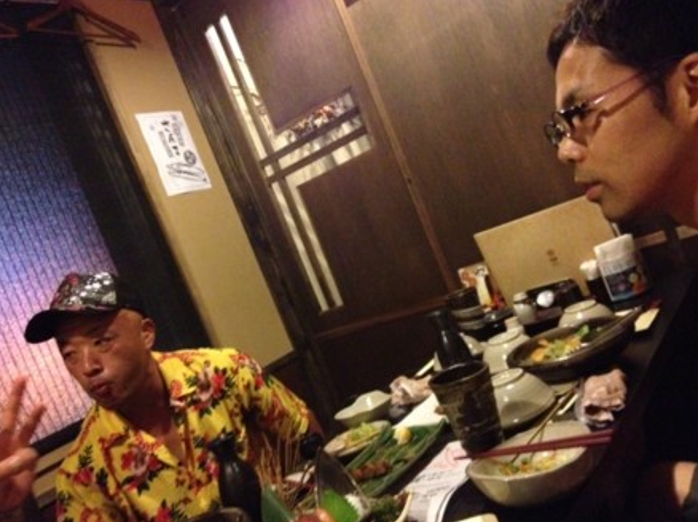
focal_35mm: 36
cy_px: 267
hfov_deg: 51.4
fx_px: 726
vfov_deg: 39.6
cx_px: 347
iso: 800
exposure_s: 1/15
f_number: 2.4
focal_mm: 4.28
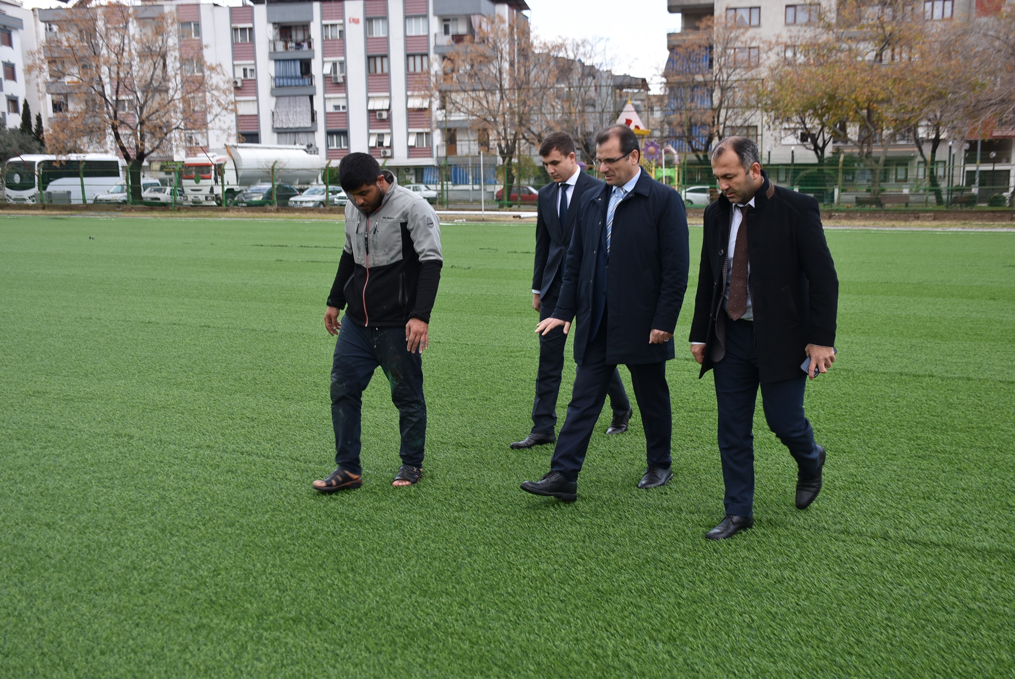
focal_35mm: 36
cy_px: 340
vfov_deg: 36.9
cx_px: 508
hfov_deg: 53.1
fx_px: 1016
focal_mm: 24
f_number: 5.6
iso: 125
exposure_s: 1/125
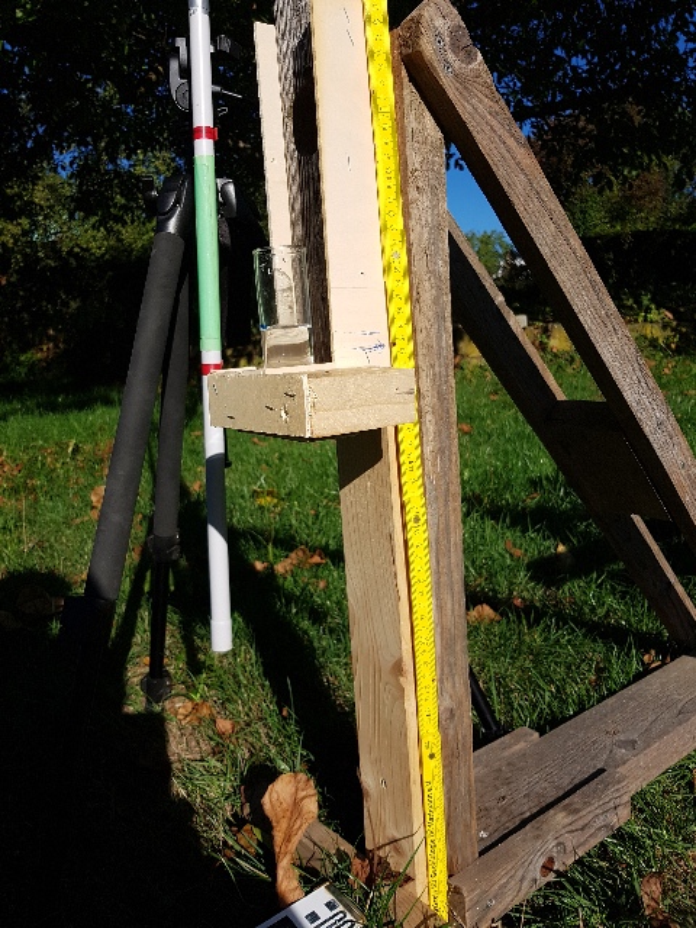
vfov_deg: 67.3
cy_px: 464
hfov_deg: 53.1
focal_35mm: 26
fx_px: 697
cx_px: 348
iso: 50
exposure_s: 1/3504
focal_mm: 4.2
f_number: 1.7
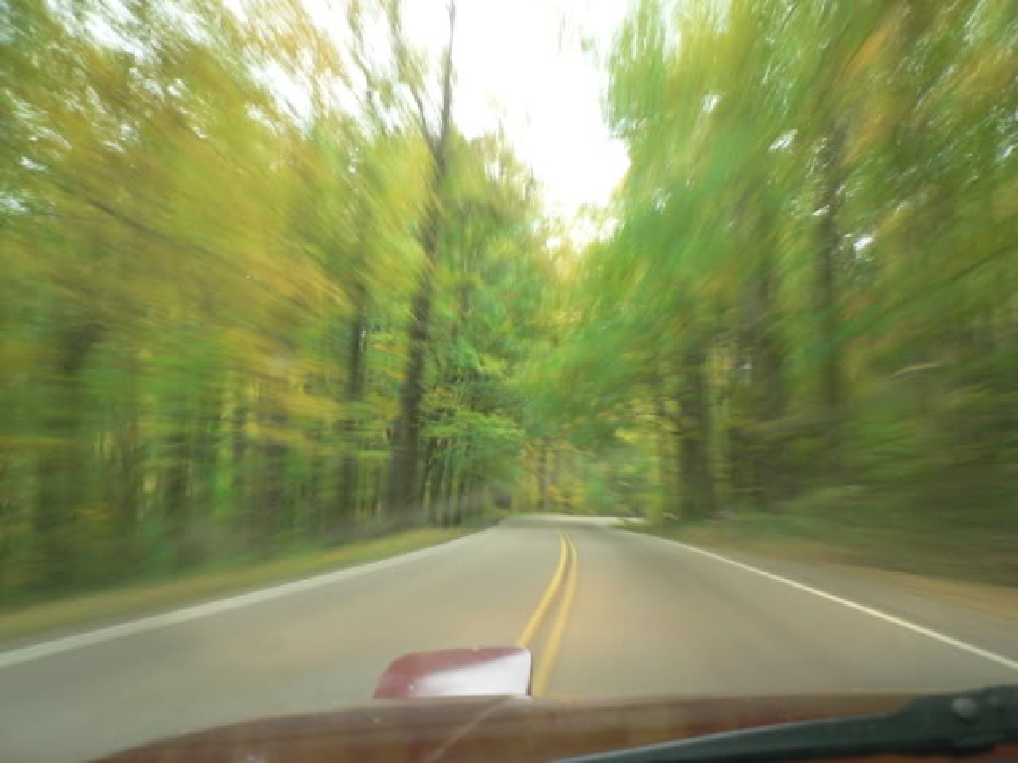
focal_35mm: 36
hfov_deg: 51.4
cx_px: 509
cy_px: 382
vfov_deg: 39.7
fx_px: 1059
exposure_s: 1/4
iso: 200
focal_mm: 6
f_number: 2.8
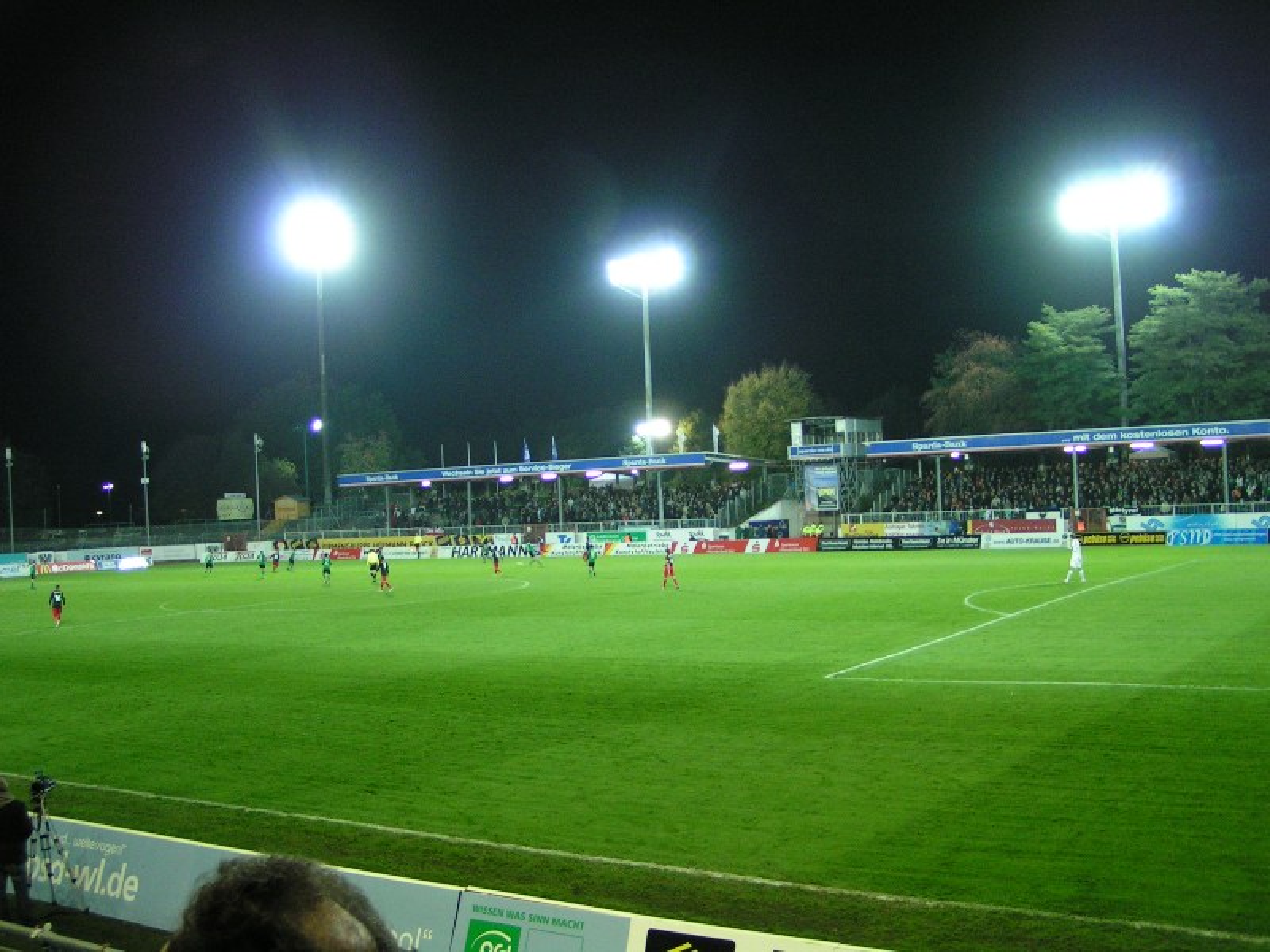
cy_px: 476
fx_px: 1394
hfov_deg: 49.0
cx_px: 635
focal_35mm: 38
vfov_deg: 37.7
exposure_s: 1/30
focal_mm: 5.8
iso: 200
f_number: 2.8
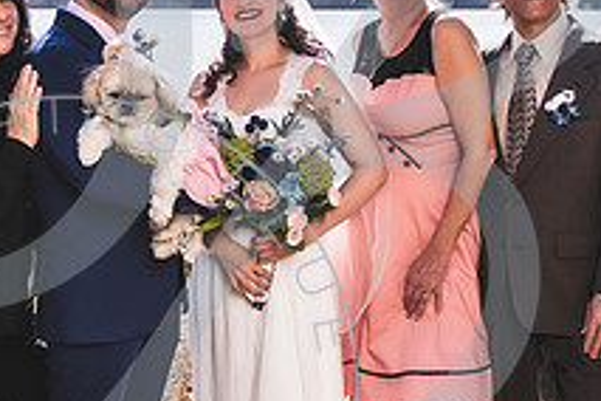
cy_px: 148
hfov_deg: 30.3
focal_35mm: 66
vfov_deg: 20.6
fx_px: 1102
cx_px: 214
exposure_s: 1/2500
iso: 100
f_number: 2.8
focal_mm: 24
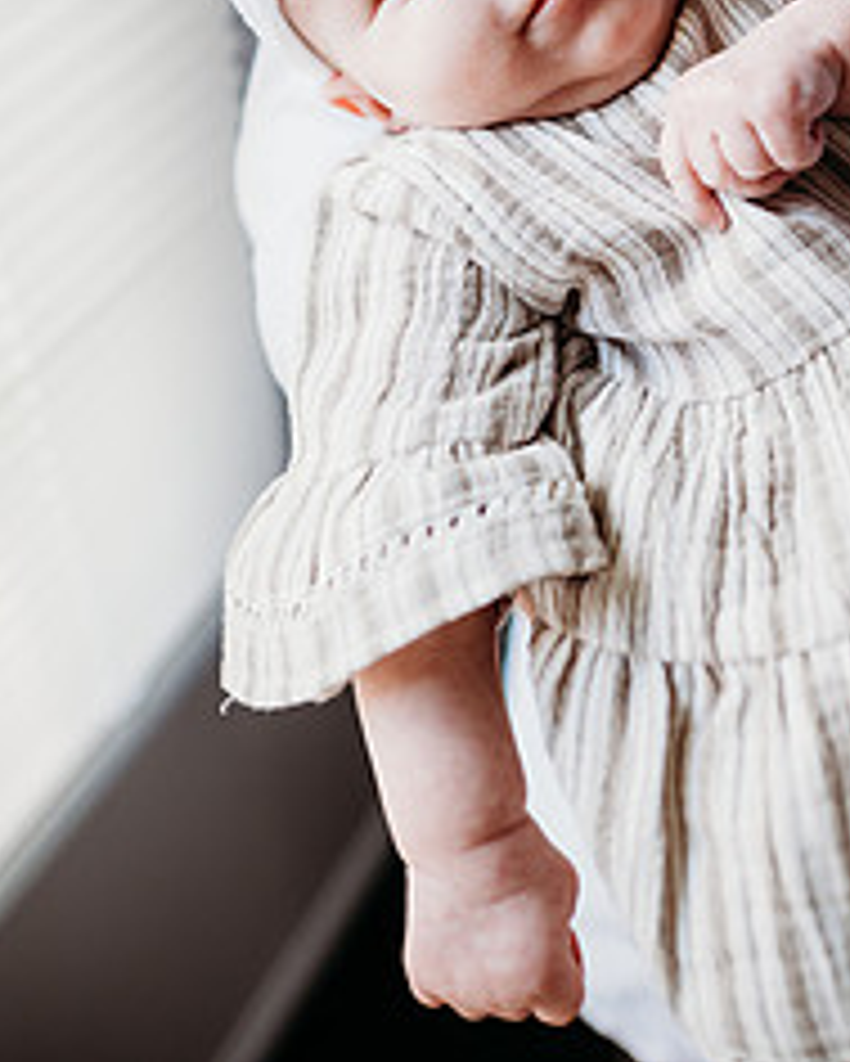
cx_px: 625
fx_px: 1351
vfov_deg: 39.0
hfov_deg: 34.3
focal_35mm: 43
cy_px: 54
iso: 320
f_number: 2.5
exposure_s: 1/200
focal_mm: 24
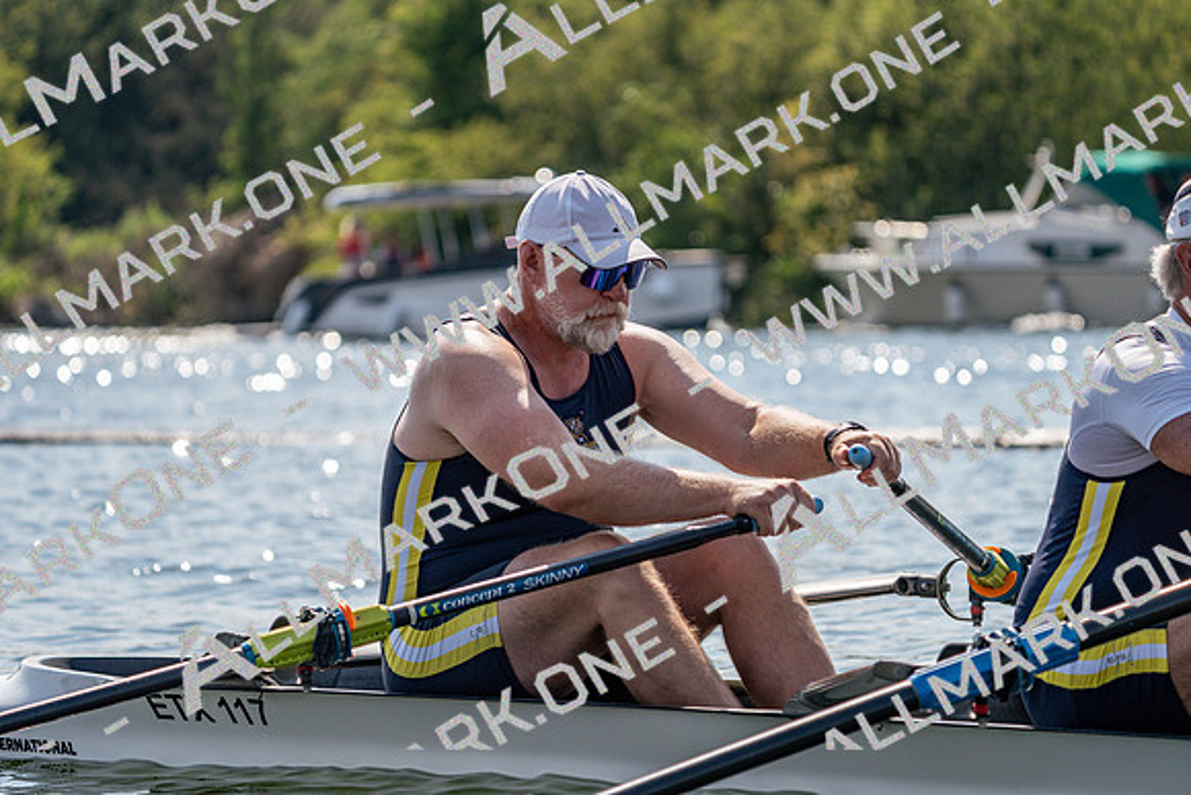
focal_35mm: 200
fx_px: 6618
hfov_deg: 10.3
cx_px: 596
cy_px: 398
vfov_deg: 6.9
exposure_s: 1/1600
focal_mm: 200
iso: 200
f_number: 5.6
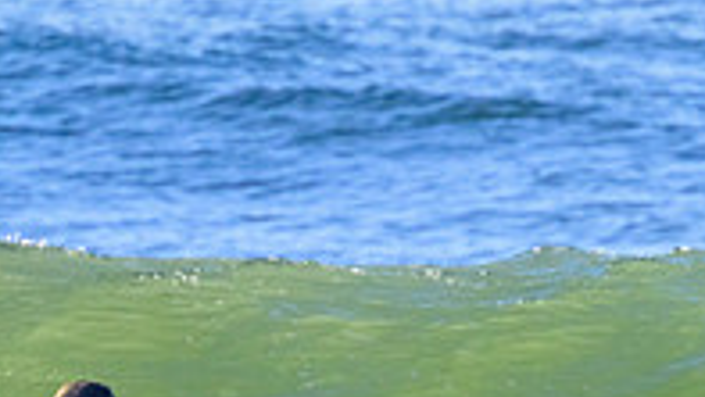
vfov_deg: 0.5
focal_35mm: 2462
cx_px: 505
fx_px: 46043
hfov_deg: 0.9
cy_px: 596
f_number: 11
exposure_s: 1/2000
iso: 1800
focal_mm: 800
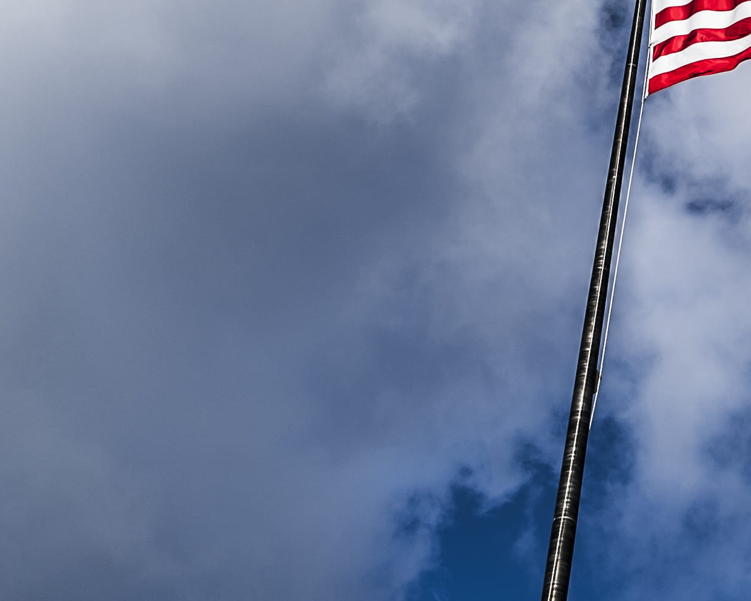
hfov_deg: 16.5
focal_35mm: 112
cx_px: 877
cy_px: 57
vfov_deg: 13.6
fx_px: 2489
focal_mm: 35
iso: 50
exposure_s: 1/2000
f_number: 2.8
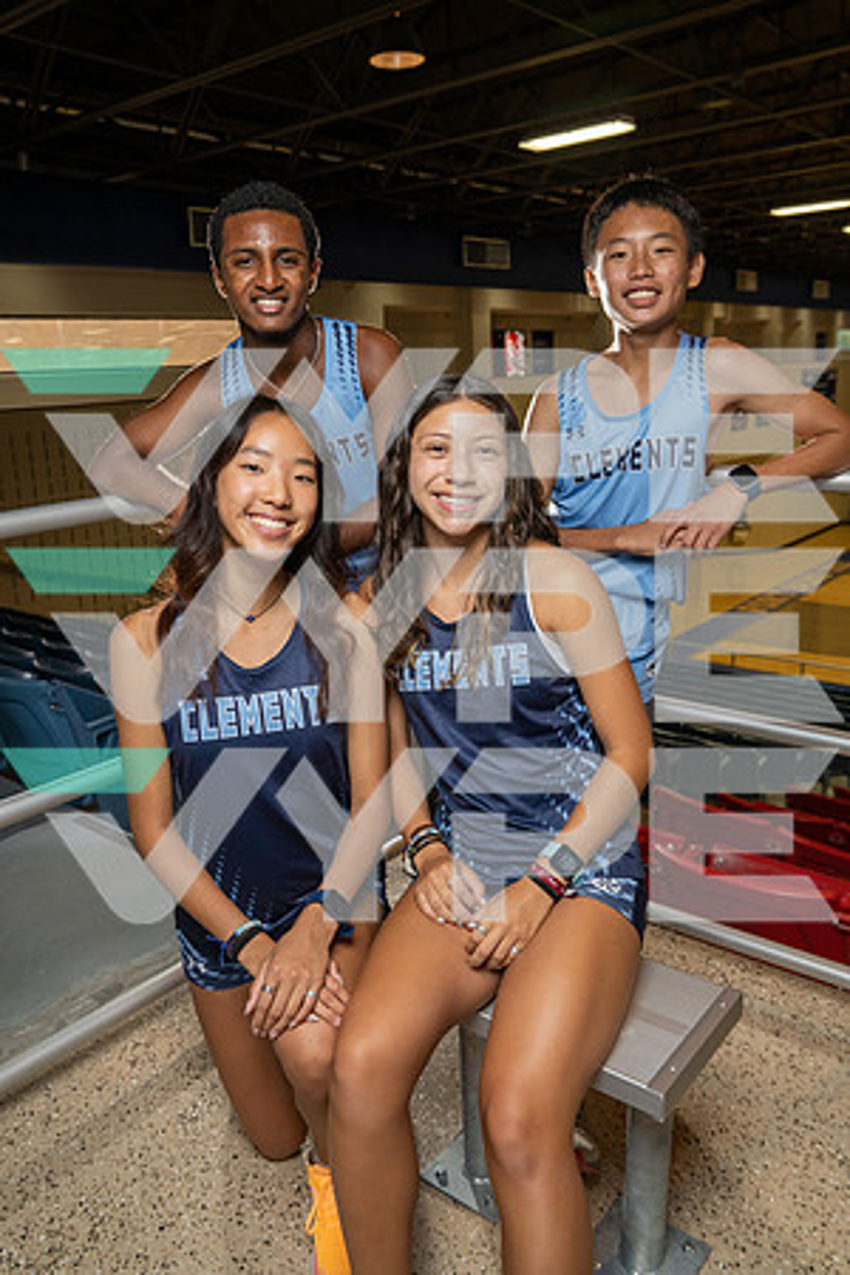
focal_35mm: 28
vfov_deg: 65.5
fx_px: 992
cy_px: 638
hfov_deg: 46.4
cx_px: 425
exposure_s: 1/250
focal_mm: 28
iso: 800
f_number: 5
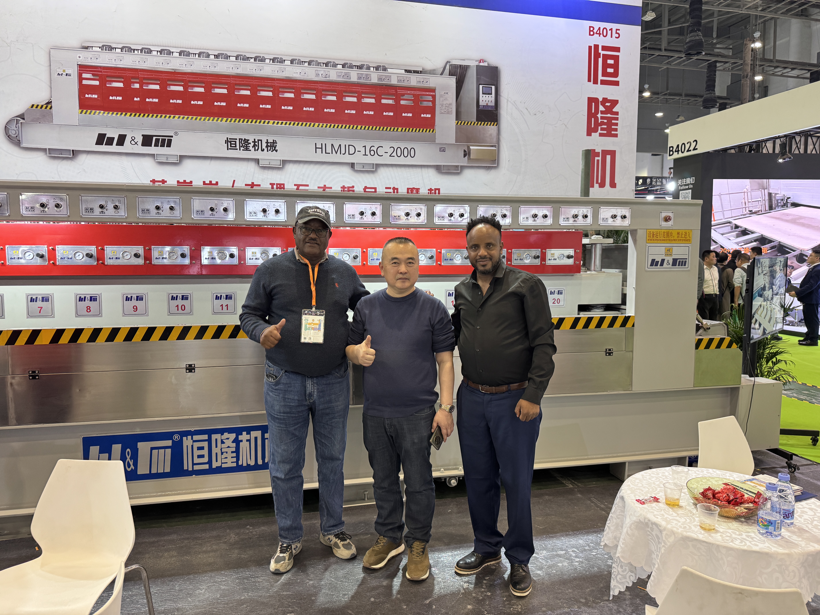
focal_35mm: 24
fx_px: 569
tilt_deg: -3.5
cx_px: 410
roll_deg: +0.2
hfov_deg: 71.6
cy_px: 308
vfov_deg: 56.8
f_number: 1.78
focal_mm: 6.76
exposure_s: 1/100
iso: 200
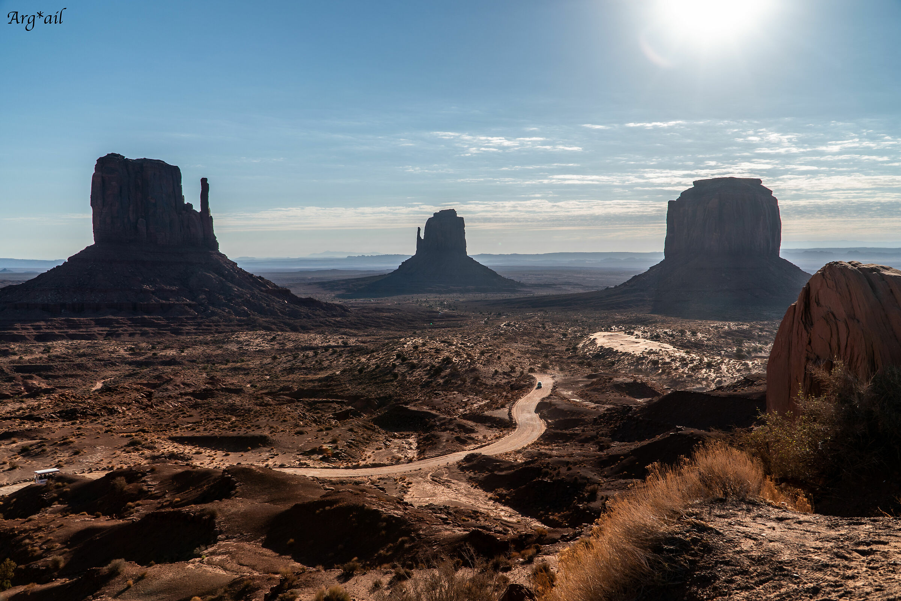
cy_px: 300
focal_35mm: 32
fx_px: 788
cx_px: 450
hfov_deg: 59.5
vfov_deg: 41.7
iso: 100
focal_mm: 21
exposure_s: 1/500
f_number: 6.3
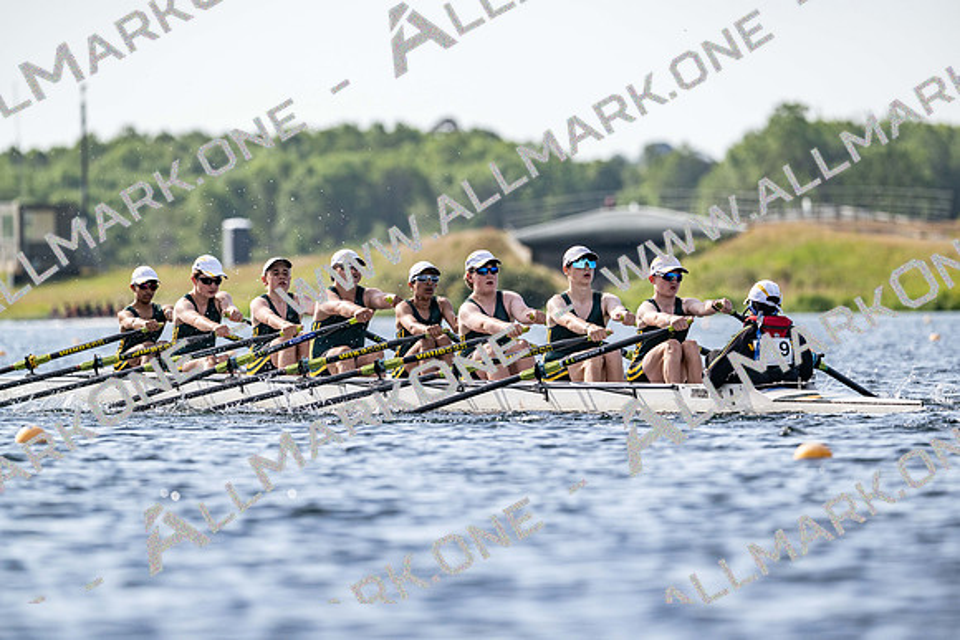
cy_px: 320
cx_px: 480
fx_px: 10669
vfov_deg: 3.4
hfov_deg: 5.2
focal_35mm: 400
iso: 280
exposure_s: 1/2500
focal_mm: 400
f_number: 5.6
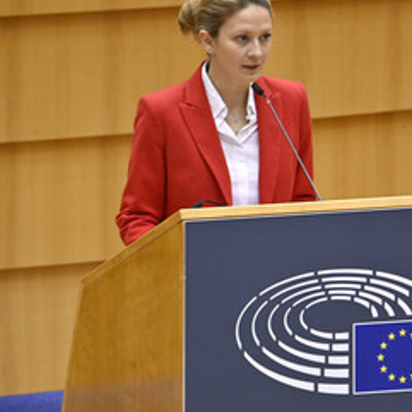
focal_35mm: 955
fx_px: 12860
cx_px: 271
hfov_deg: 1.8
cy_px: 209
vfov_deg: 1.8
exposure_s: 1/500
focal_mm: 600
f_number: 6.3
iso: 4000
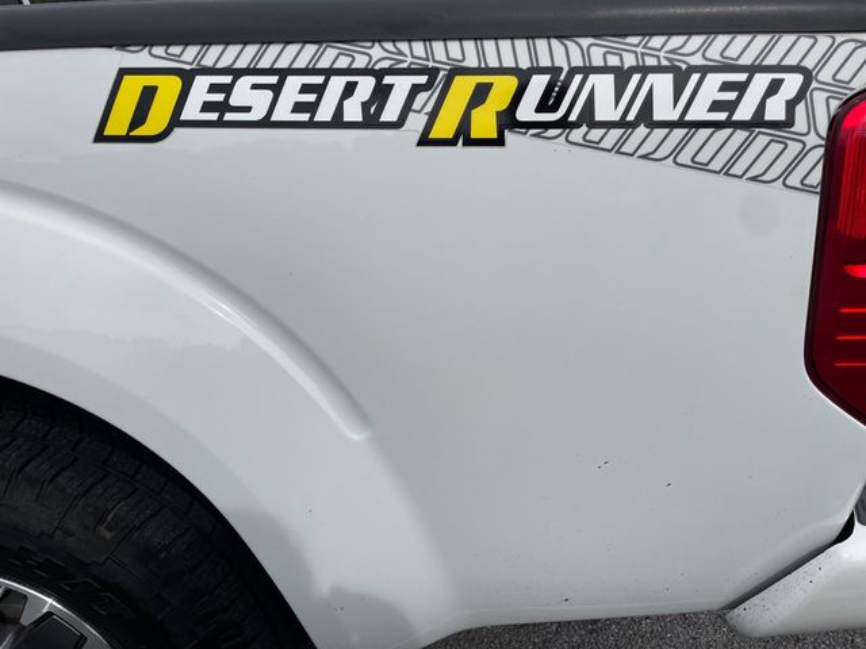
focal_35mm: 26
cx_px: 433
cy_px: 324
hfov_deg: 67.3
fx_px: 650
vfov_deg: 53.1
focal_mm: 4.2
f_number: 1.6
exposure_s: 1/5814
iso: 32
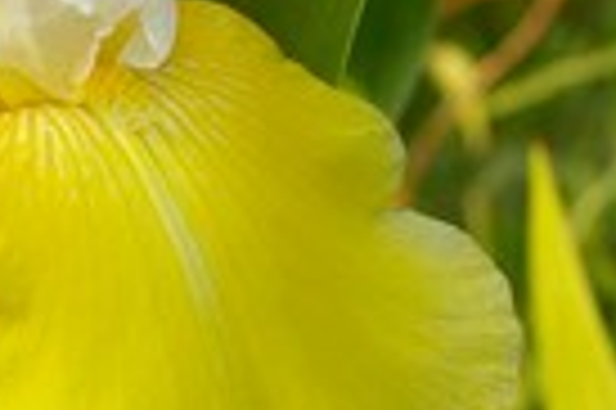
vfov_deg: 6.0
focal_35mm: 229
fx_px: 3910
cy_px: -2
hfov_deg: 8.9
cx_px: -119
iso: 200
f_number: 9.5
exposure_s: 1/250
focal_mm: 43
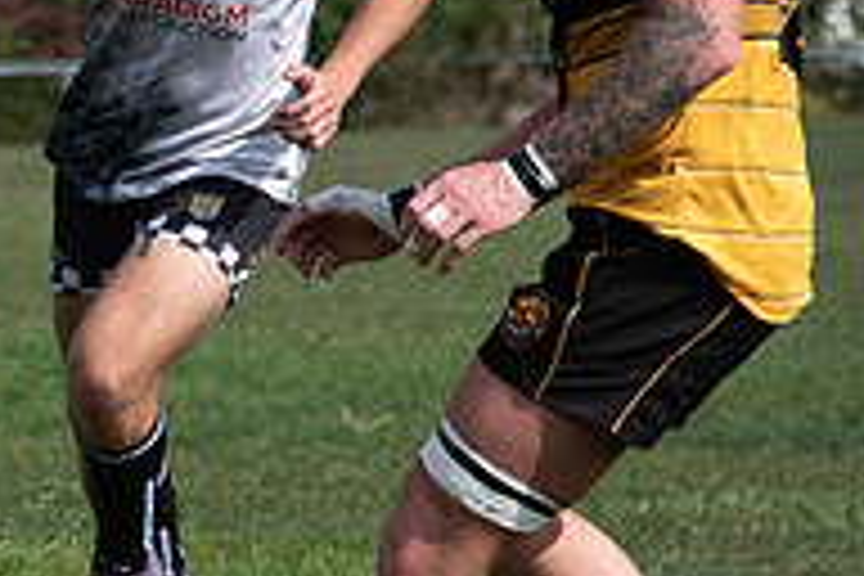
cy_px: 524
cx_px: -539
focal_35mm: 782
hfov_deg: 2.6
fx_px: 18767
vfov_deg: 1.8
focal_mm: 200
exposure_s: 1/3200
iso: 400
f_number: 7.1
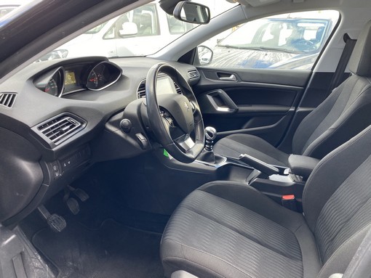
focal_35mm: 26
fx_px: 279
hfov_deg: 67.3
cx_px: 186
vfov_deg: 53.1
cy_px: 139
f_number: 1.8
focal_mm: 4.25
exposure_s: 1/121
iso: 64
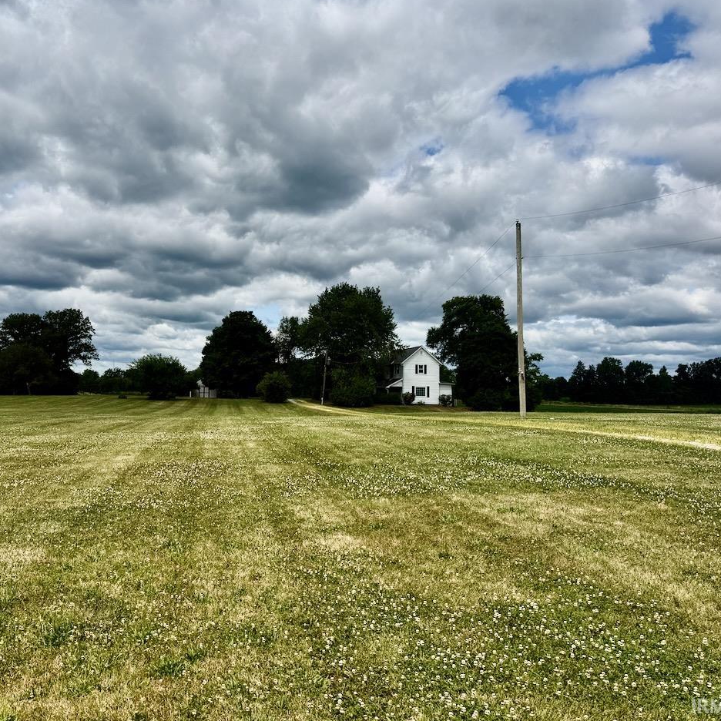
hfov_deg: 54.8
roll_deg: +0.9
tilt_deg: +1.8
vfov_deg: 55.6
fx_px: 683
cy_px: 352
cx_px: 258
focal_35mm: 29
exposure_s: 1/10309
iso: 80
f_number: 1.78
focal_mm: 6.76
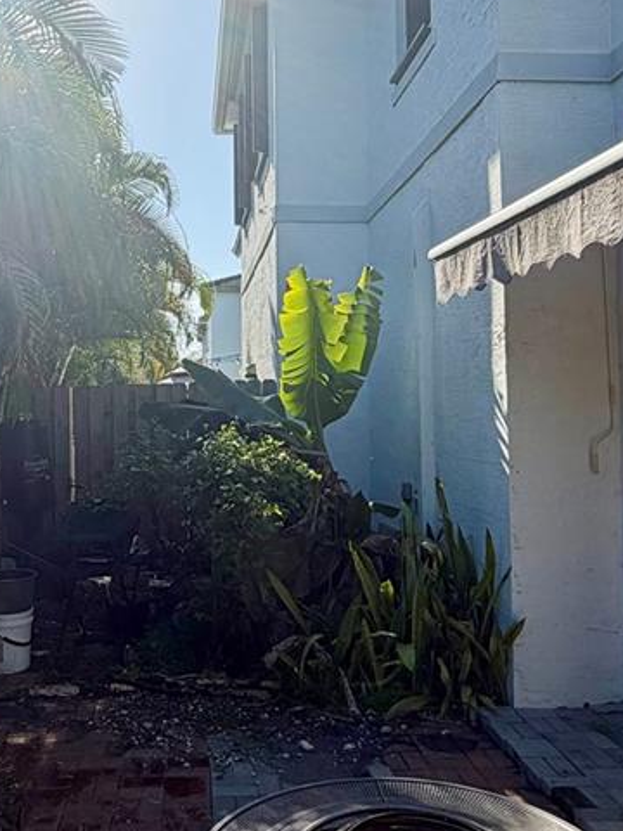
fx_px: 840
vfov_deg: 52.5
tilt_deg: +3.7
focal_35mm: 35
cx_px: 227
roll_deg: +1.7
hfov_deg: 40.4
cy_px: 374
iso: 32
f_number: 2.2
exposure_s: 1/770
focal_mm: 2.22
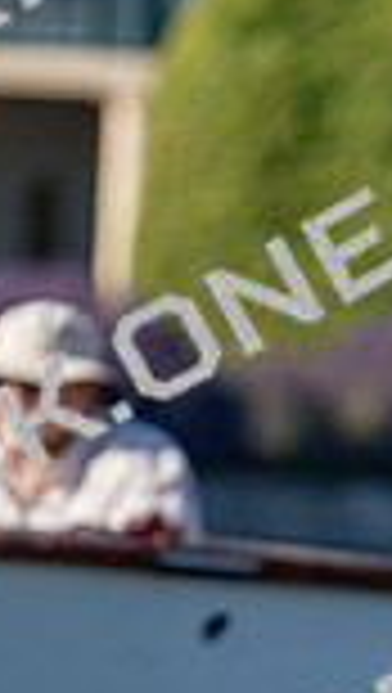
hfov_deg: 0.7
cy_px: 790
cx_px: 883
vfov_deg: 1.3
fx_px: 30906
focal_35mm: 1678
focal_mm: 426
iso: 320
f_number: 6.3
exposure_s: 1/1600
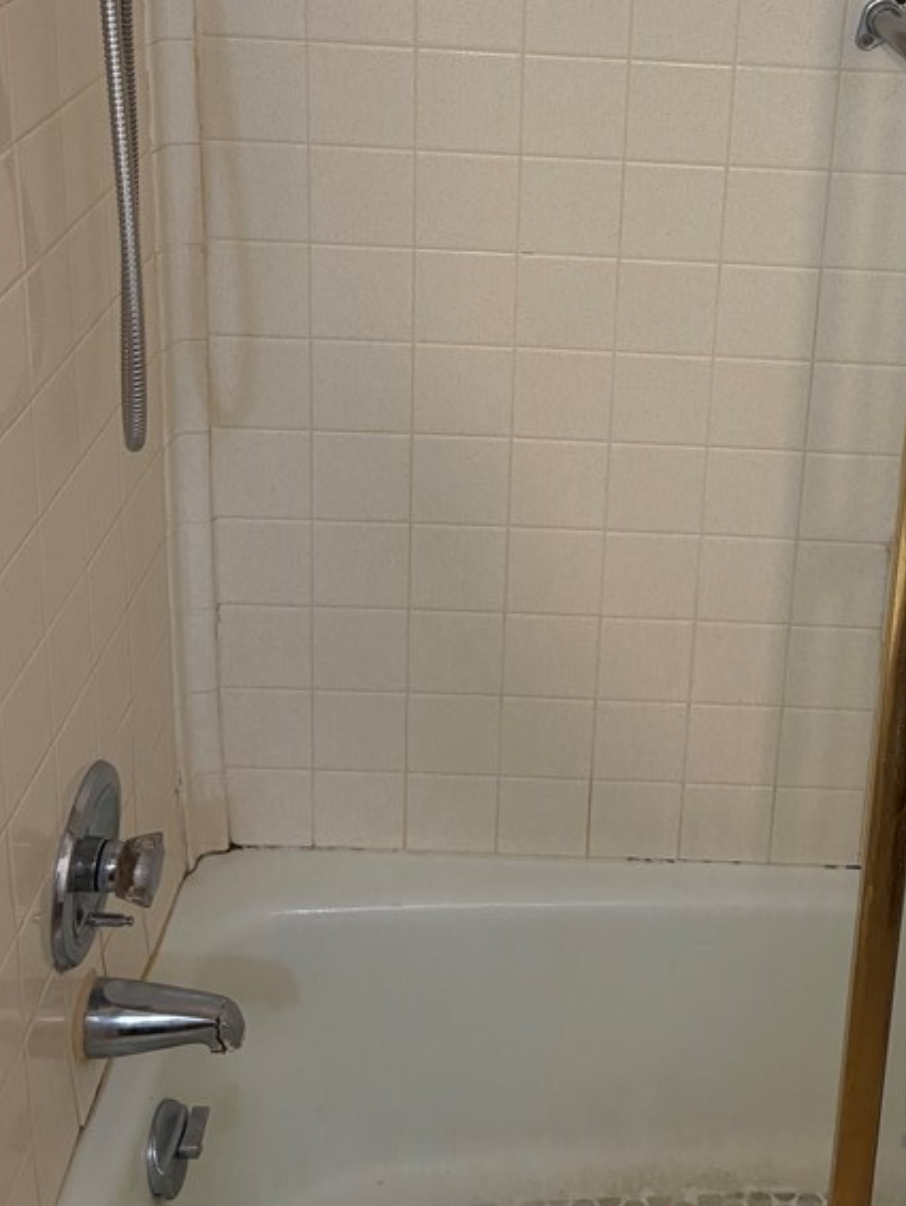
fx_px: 1639
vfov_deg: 38.9
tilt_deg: -16.4
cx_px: 661
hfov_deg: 30.5
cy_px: 239
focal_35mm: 47
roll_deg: -3.4
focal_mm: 5.96
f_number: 1.6
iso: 125
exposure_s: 1/60
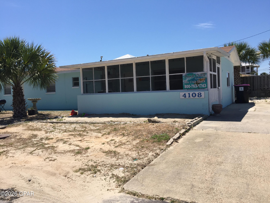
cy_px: 102
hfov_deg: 61.7
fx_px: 226
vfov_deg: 48.2
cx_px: 135
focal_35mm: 29
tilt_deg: -1.6
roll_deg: +1.4
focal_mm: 4.15
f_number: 2.2
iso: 32
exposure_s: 1/2475
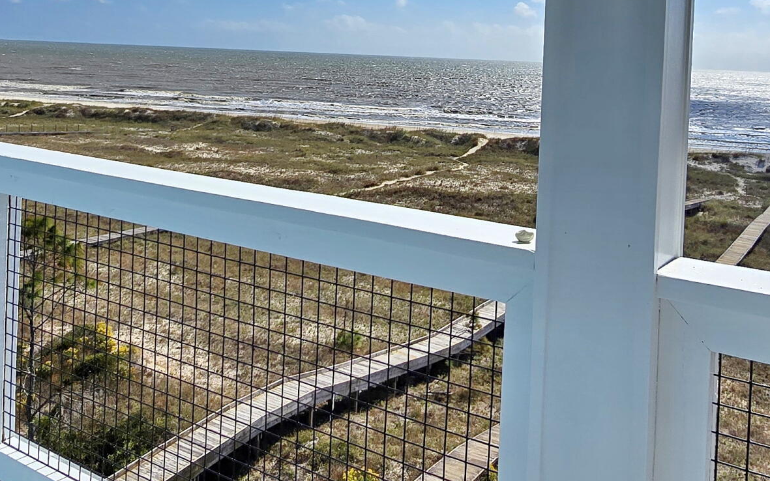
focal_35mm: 35
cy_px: 61
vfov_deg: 34.5
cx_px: 390
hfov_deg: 55.3
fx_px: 734
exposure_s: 1/4873
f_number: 2.2
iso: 50
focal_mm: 2.2
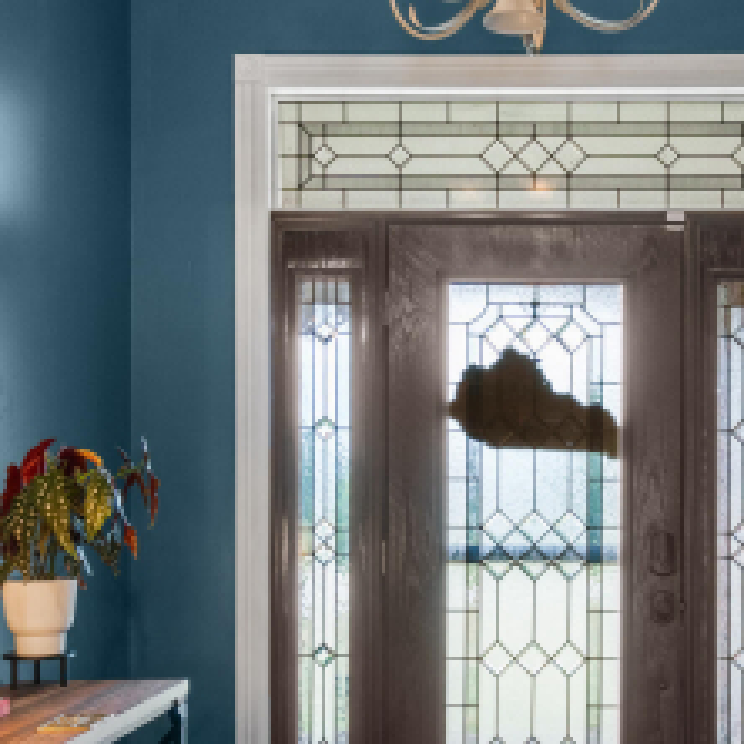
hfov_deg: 35.2
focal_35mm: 47
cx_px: 533
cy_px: 509
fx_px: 1154
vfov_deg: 35.3
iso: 400
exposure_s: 1/3
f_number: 8
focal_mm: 11
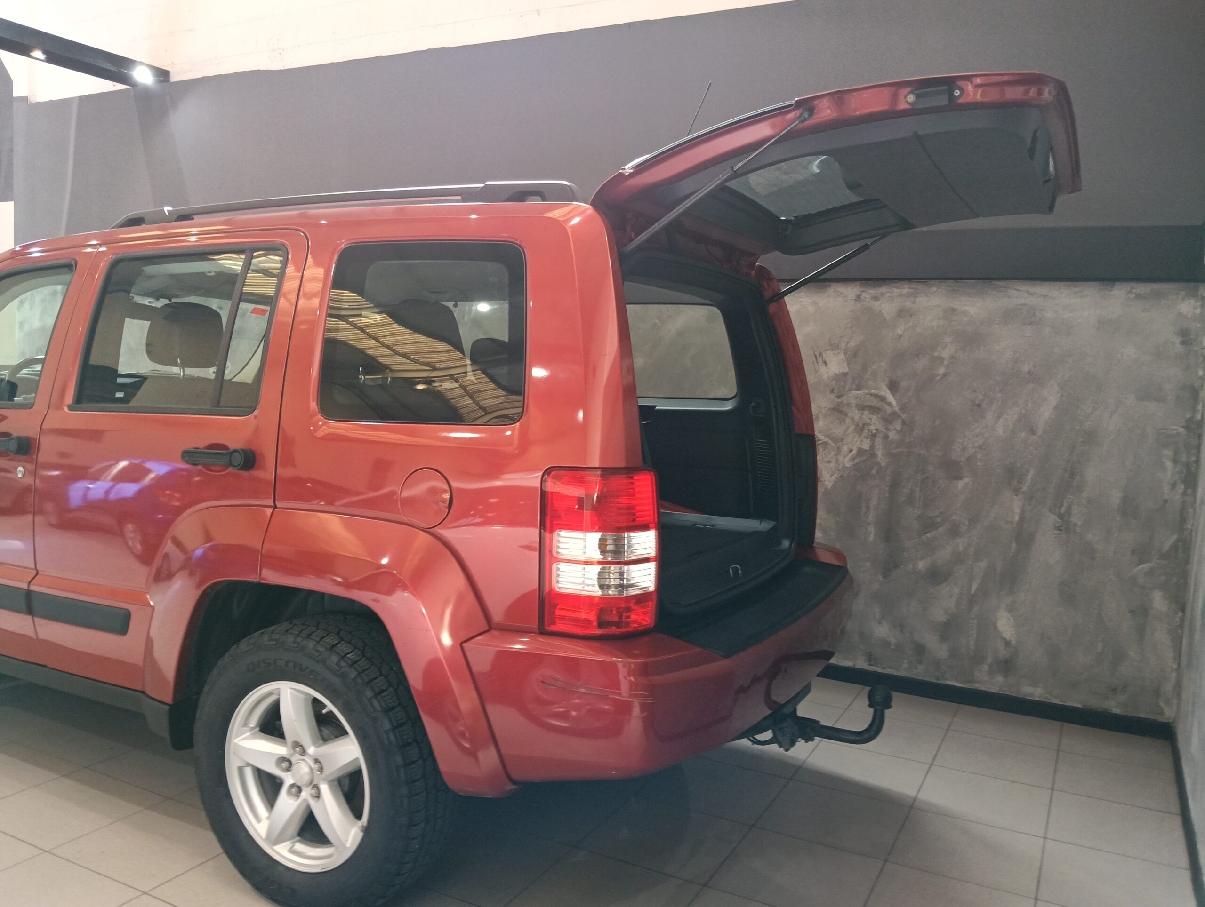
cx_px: 602
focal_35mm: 27
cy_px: 454
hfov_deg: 65.2
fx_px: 941
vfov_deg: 51.5
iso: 250
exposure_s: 1/33.3
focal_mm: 3.98
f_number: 16
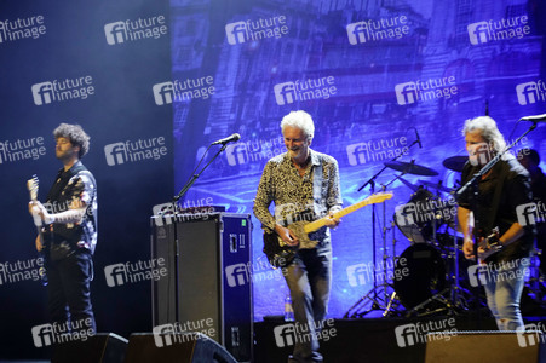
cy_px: 182
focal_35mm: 127
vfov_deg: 10.8
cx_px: 273
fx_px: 1925
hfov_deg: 16.1
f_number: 5.6
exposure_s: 1/60
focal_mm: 127
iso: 1600
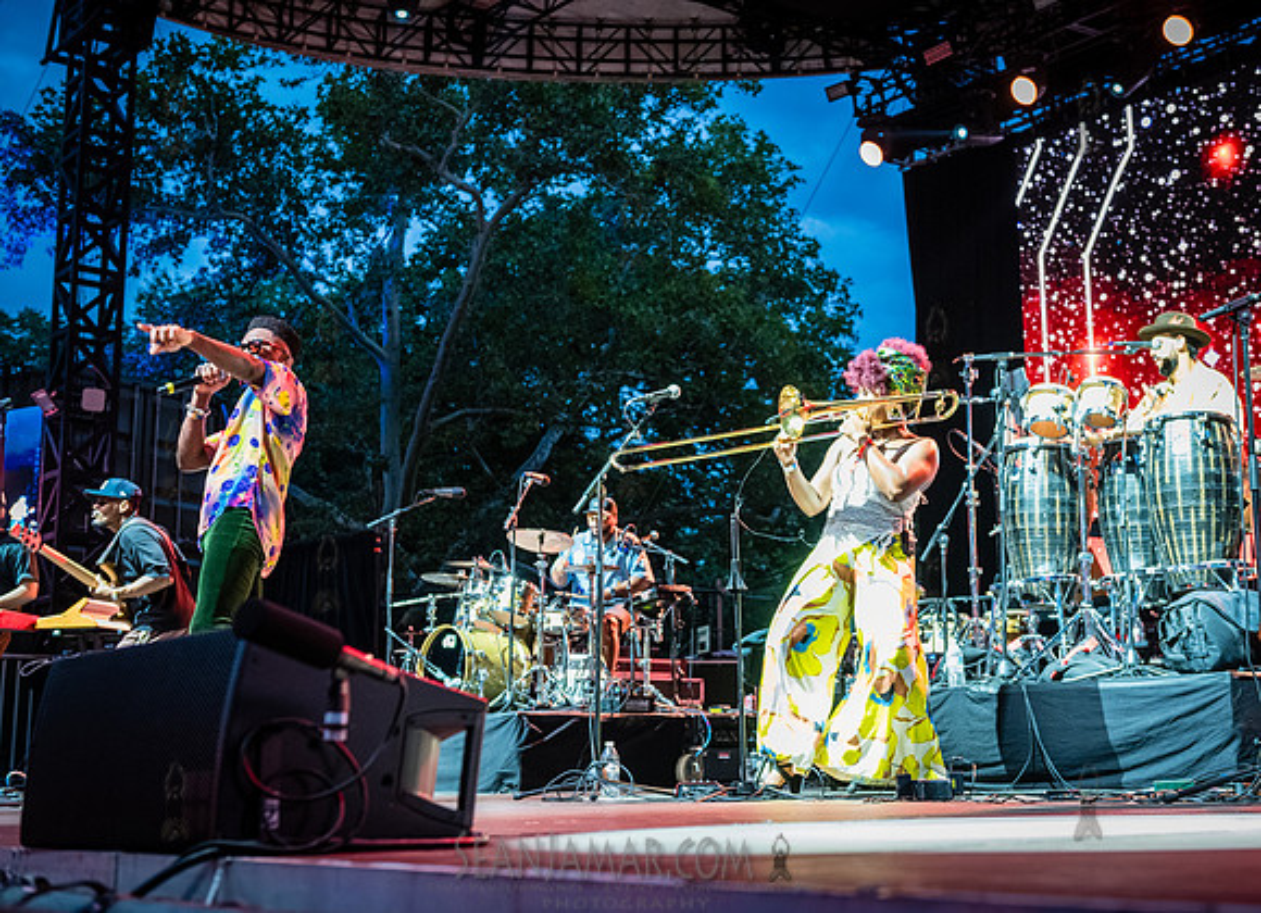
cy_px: 436
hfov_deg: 40.3
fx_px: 1715
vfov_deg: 29.8
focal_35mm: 48
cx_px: 716
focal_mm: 42
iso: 5000
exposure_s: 1/200
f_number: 4
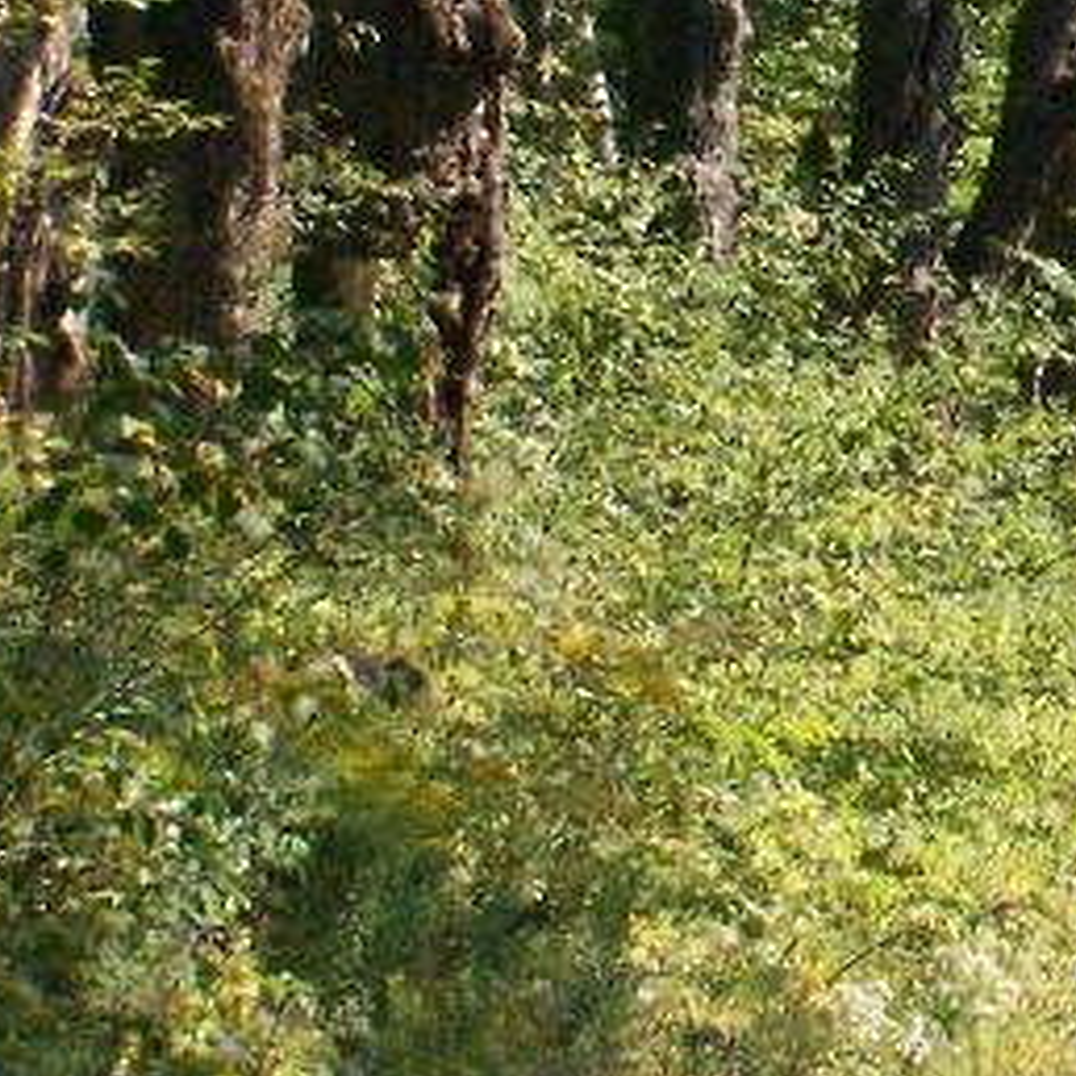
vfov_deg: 5.3
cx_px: 2073
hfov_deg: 5.2
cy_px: -288
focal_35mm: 330
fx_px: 11605
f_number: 6.3
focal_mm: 15.6
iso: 400
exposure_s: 1/640
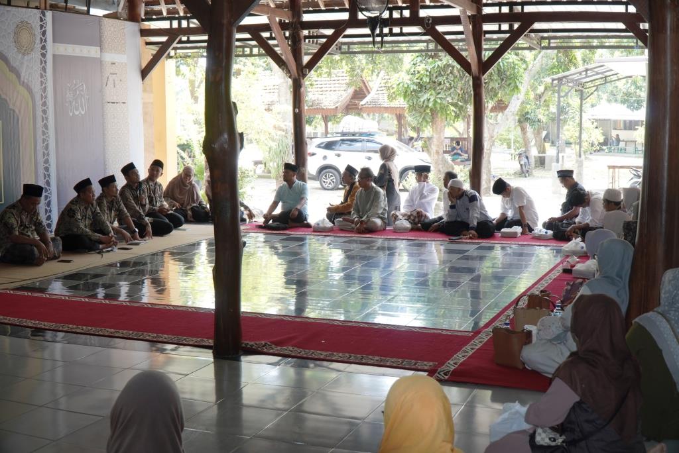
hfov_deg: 46.4
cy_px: 226
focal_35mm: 42
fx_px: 793
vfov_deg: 31.9
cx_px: 340
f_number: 5
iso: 400
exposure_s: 1/60
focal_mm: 28
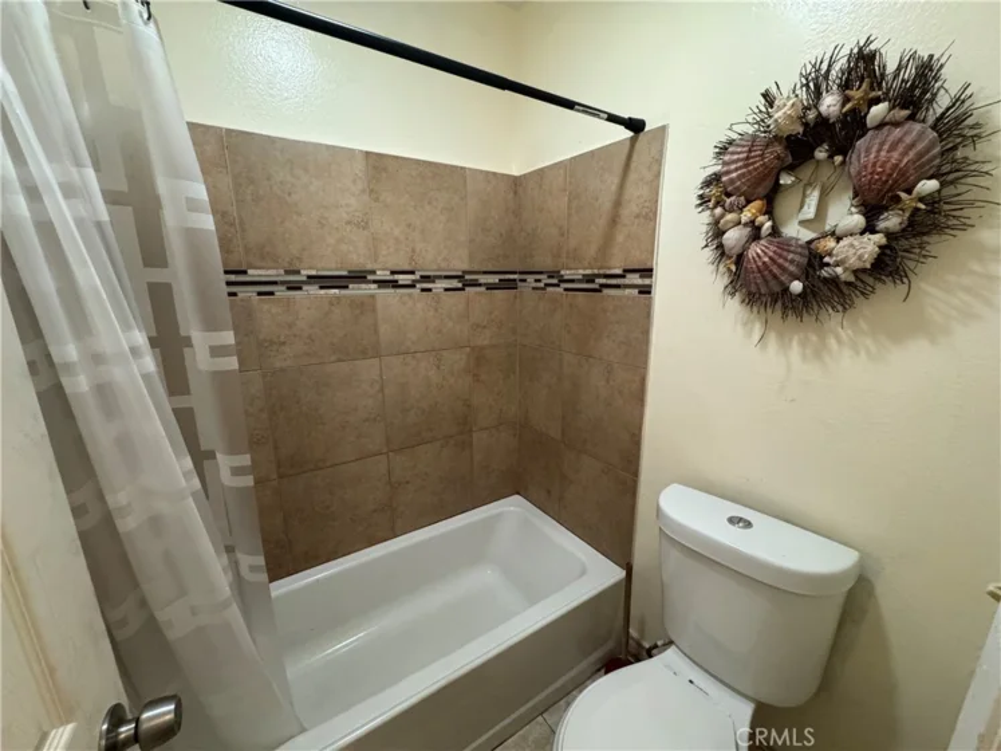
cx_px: 500
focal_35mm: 14
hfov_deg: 102.1
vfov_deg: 85.7
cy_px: 376
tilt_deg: -14.3
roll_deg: +0.2
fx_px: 405
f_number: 2.2
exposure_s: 1/60
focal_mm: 2.22
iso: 640
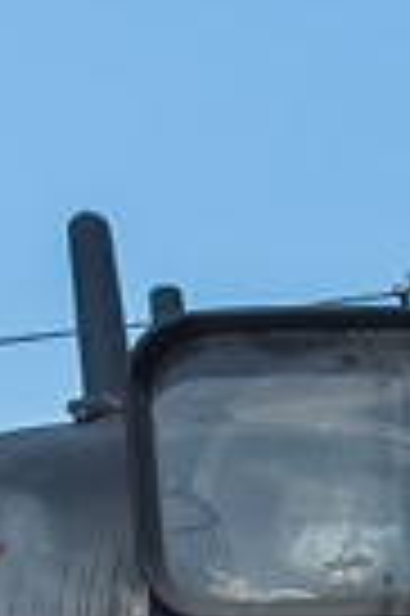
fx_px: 12664
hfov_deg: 1.9
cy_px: 1614
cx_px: 405
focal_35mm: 739
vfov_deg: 2.8
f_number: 10
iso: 125
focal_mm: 45
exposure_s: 1/400
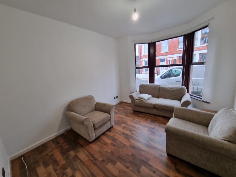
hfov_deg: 106.2
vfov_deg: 89.9
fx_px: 89
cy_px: 88
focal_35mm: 13
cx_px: 118
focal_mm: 2.2
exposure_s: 1/50
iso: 100
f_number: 2.2
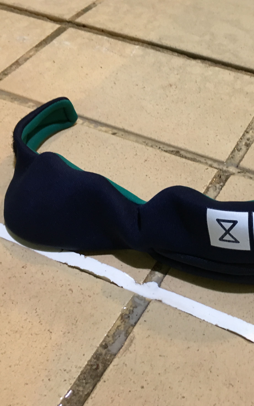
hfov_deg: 29.1
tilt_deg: -47.1
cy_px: 199
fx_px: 465
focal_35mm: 42
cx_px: 236
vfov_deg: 47.2
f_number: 2.2
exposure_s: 1/33
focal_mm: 4.15
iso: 160
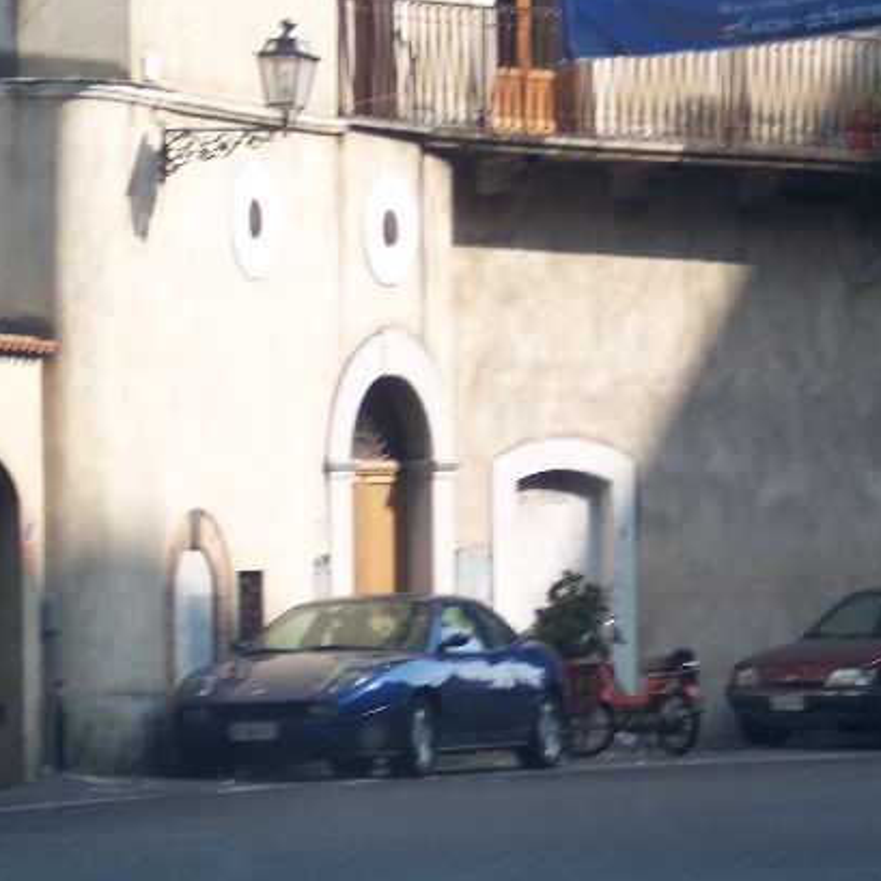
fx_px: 5672
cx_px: 511
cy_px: 291
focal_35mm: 197
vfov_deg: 8.9
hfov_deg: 8.9
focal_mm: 24
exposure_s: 1/250
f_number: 4.8
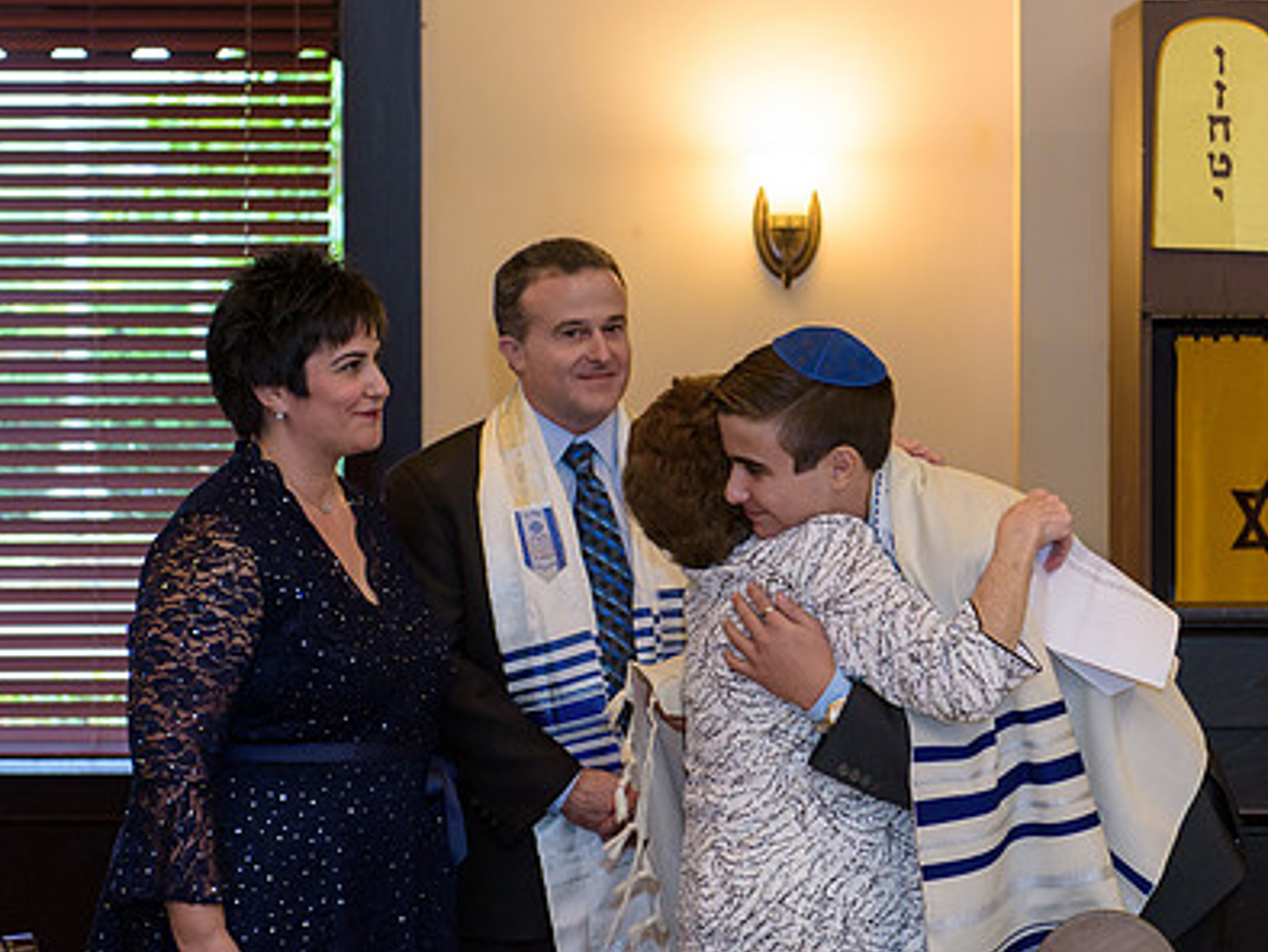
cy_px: 423
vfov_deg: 15.0
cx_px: 859
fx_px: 3629
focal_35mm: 99
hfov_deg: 19.7
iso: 1250
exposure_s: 1/125
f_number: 3.2
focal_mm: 70
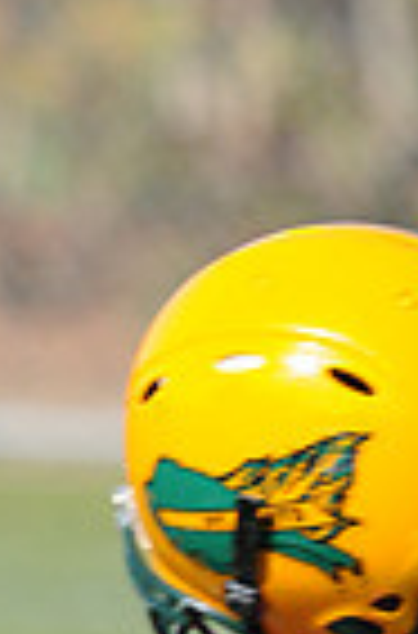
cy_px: 1295
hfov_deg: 0.7
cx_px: 515
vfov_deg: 1.1
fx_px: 32581
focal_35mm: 1857
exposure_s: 1/500
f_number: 6.3
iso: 200
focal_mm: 300
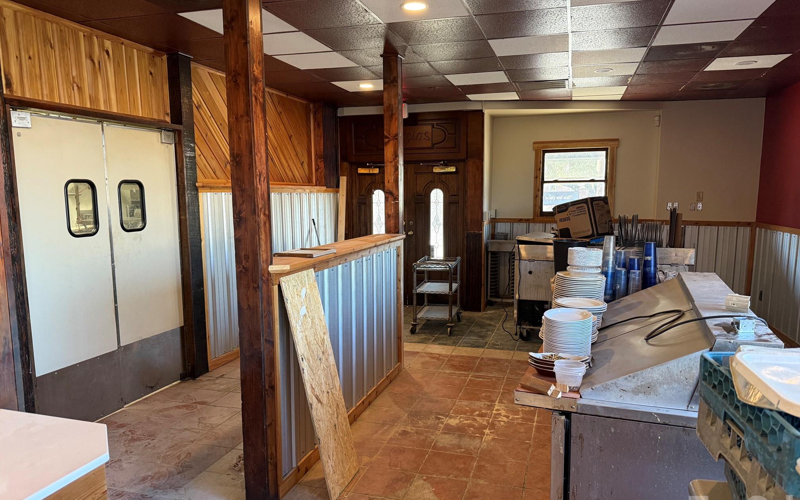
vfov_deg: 47.6
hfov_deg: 70.4
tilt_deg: -7.1
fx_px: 567
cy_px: 268
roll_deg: +0.6
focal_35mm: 26
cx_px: 407
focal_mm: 6.76
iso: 400
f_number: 1.78
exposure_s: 1/120
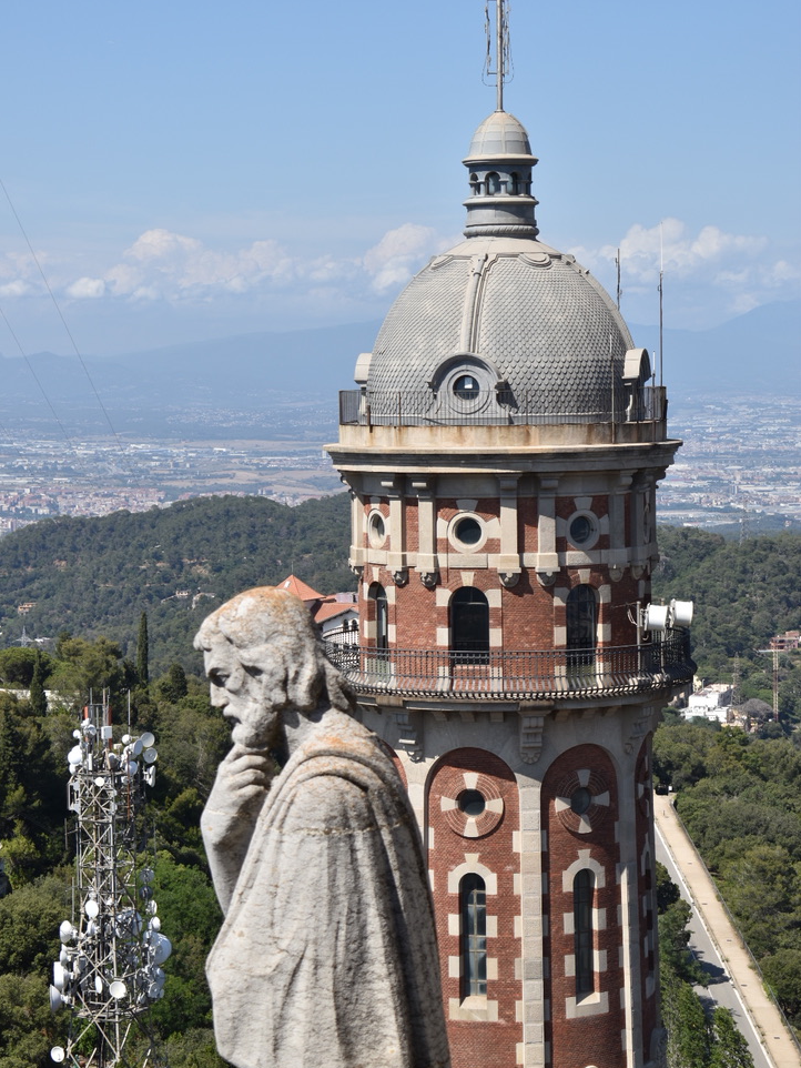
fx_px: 2761
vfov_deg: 21.9
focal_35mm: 90
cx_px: 400
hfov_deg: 16.5
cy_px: 503
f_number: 6.3
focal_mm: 55
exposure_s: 1/500
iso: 100
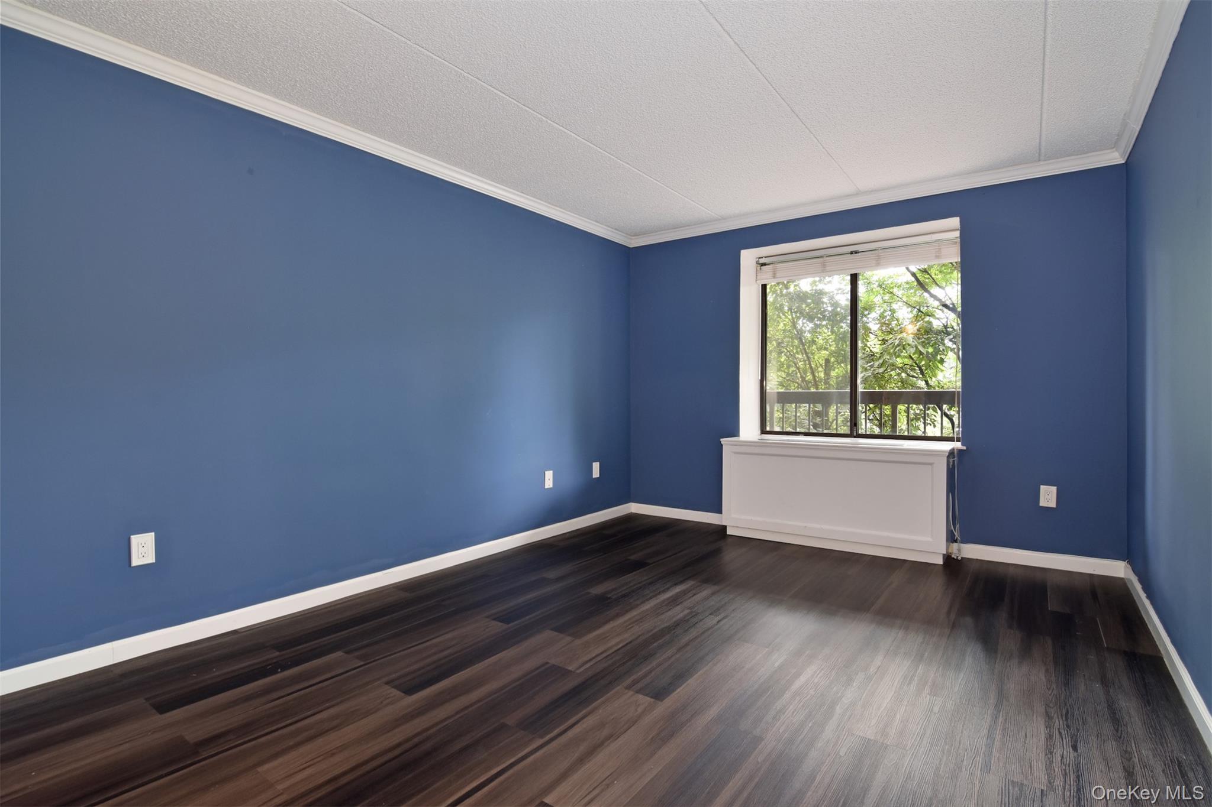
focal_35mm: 16
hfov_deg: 95.0
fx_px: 555
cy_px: 404
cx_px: 606
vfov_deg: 72.0
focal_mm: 11
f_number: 11
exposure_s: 1/30
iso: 640
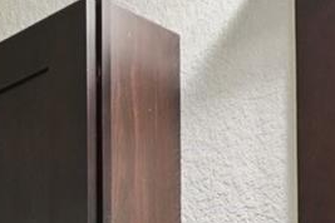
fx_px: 921
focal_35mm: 99
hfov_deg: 19.1
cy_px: 486
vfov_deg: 11.9
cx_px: -94
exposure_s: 1/4
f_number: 8
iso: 400
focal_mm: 11
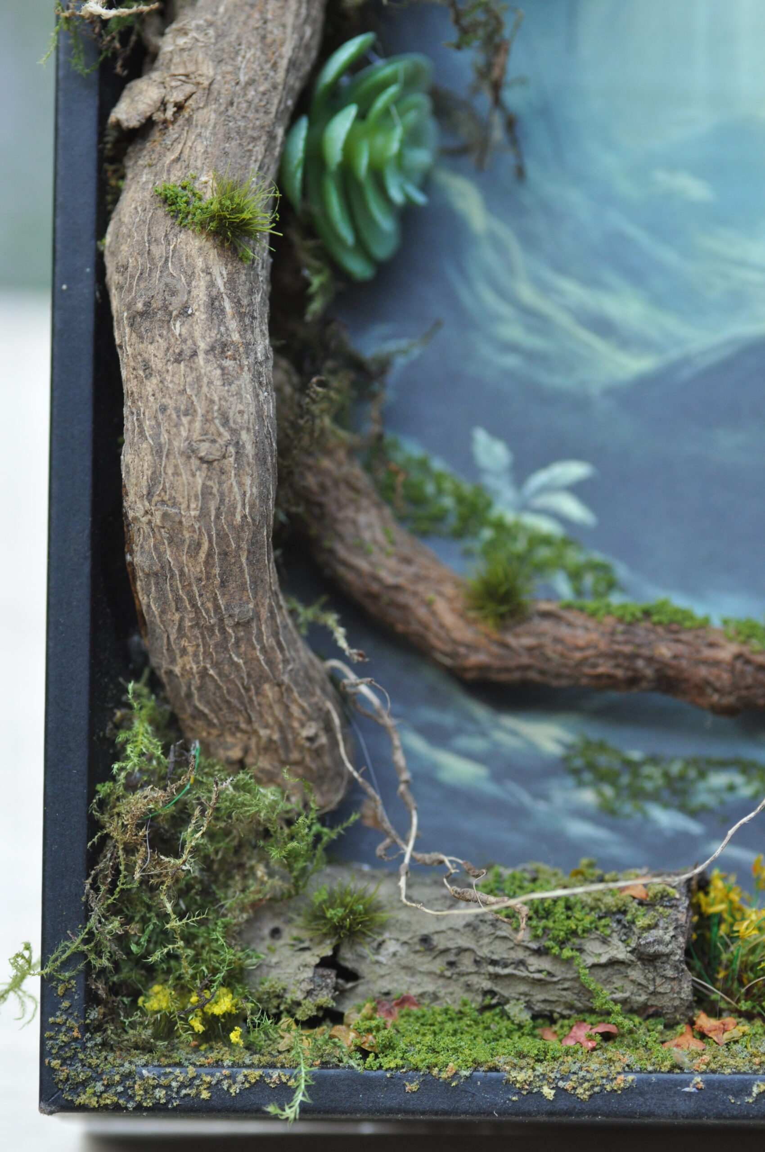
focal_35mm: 135
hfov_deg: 10.1
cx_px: 382
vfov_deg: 15.2
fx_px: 4314
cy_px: 576
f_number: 8
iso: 500
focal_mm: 90
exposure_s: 1/160
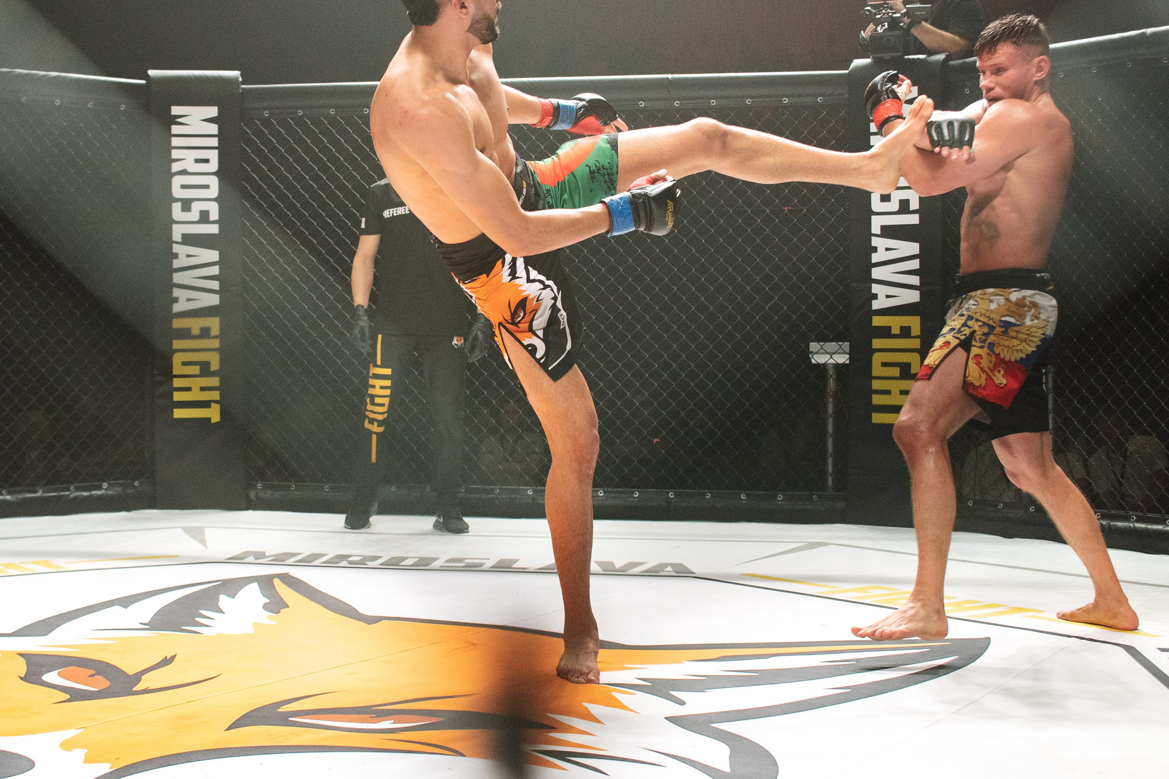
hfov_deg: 33.8
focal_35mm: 59
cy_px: 305
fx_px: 1916
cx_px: 461
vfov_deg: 23.0
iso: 2000
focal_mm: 38
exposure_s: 1/800
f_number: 4
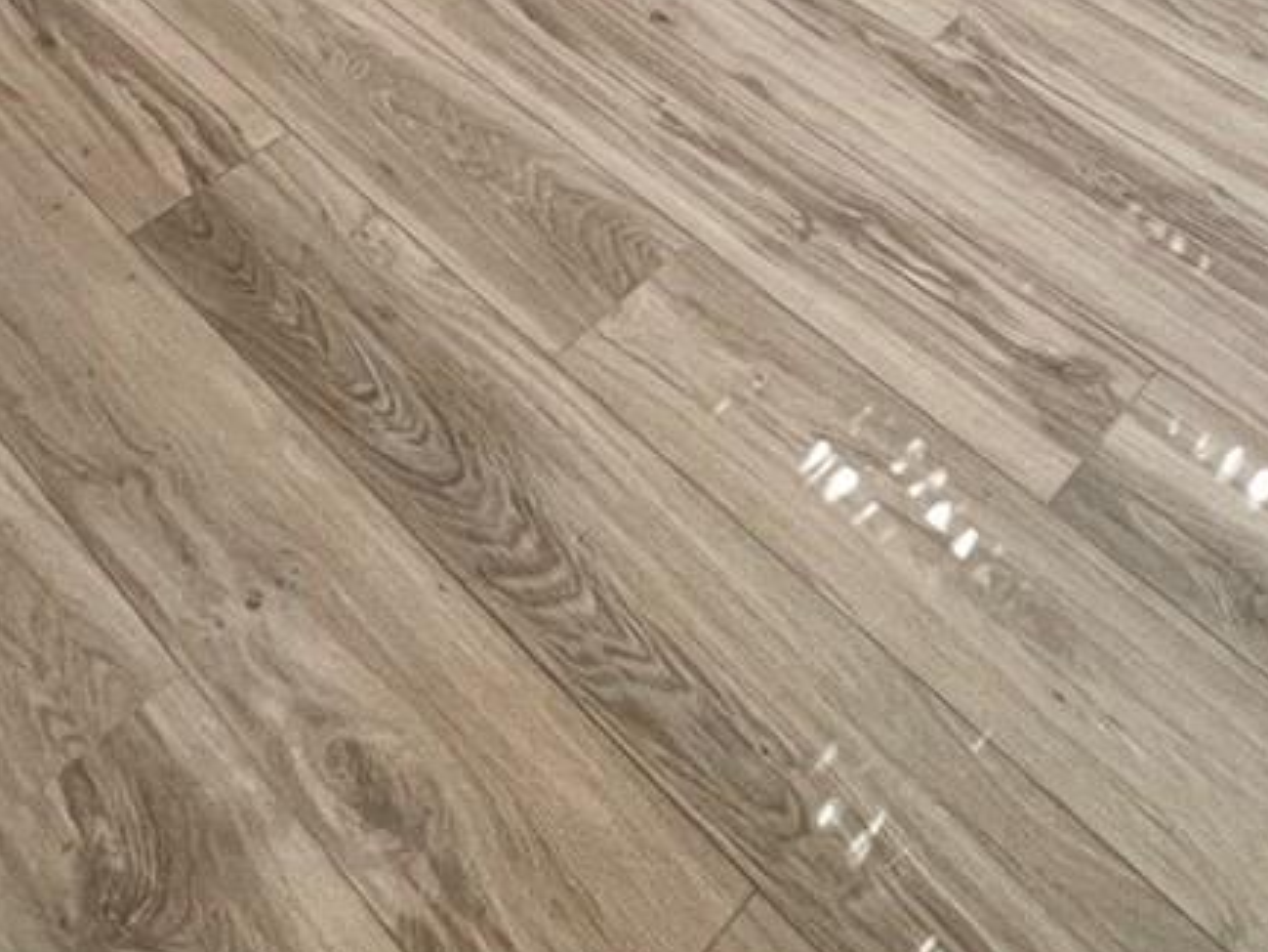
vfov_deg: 20.8
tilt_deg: -16.5
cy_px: -765
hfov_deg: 39.6
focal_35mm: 48
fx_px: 1759
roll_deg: -2.1
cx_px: 603
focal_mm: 1.57
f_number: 1.8
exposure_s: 1/120
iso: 200
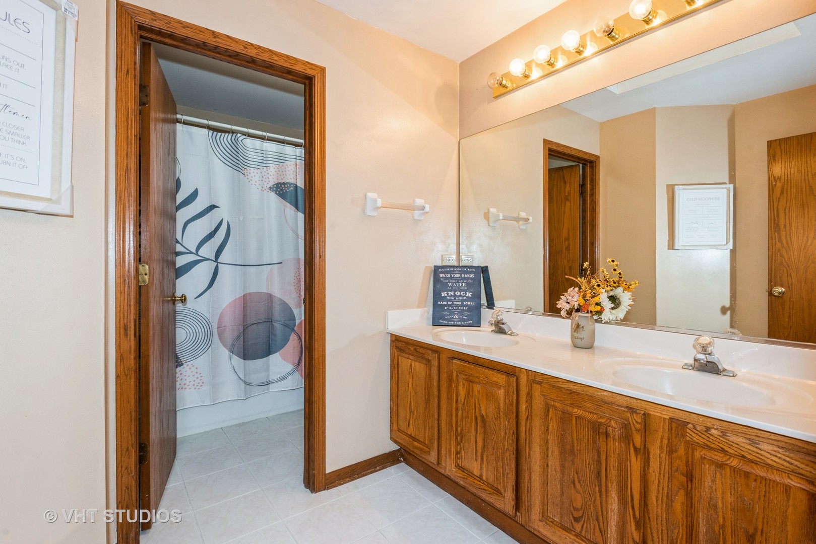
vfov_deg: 70.5
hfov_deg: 93.3
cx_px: 408
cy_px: 272
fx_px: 385
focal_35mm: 17
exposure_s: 1/20
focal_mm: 17
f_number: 8
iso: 400
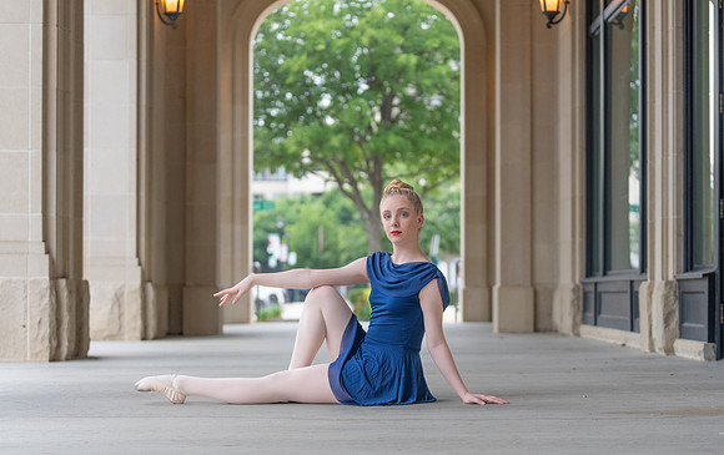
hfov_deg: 25.2
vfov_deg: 16.0
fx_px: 1616
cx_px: 359
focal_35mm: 82
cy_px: 275
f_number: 2.8
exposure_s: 1/320
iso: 640
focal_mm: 70
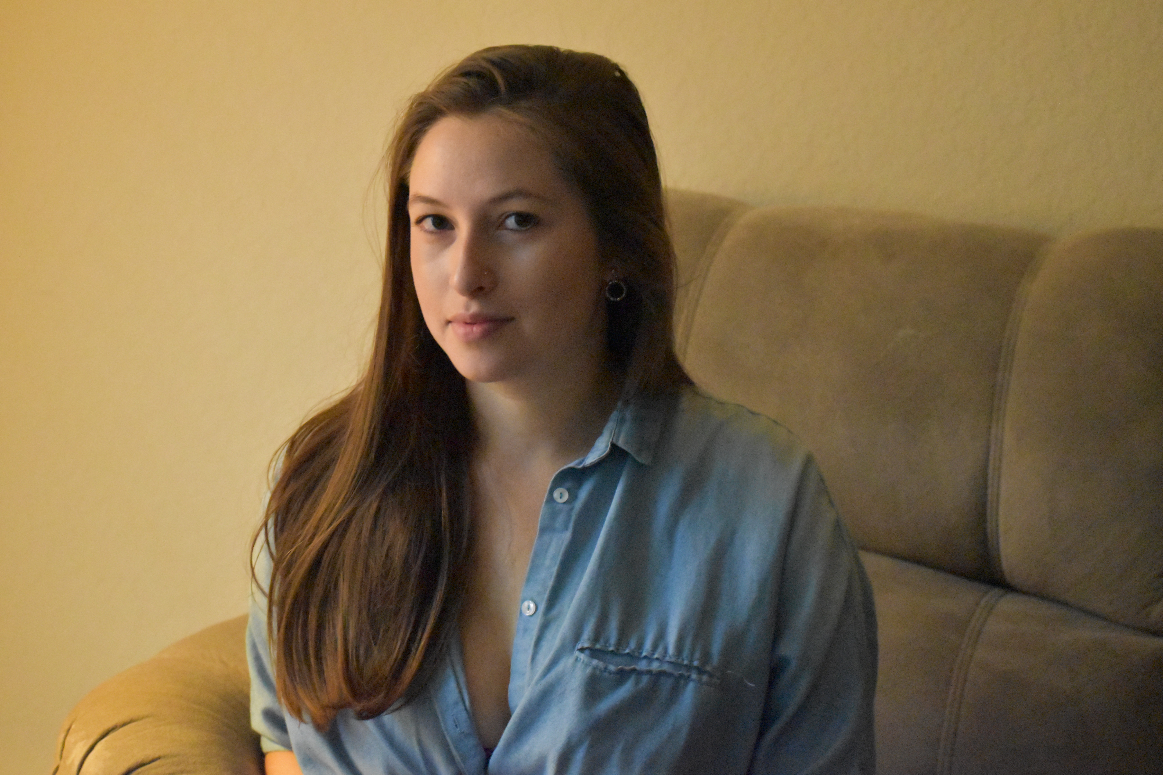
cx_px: 586
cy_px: 389
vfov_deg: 12.9
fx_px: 3424
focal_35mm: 106
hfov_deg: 19.3
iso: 12800
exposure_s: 1/160
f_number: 4.5
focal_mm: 70
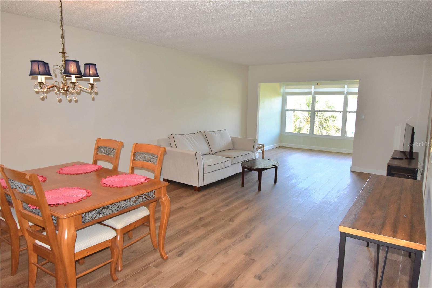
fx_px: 270
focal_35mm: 22
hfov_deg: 77.3
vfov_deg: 56.1
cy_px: 144
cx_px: 216
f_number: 5.6
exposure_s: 1/125
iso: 560
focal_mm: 15
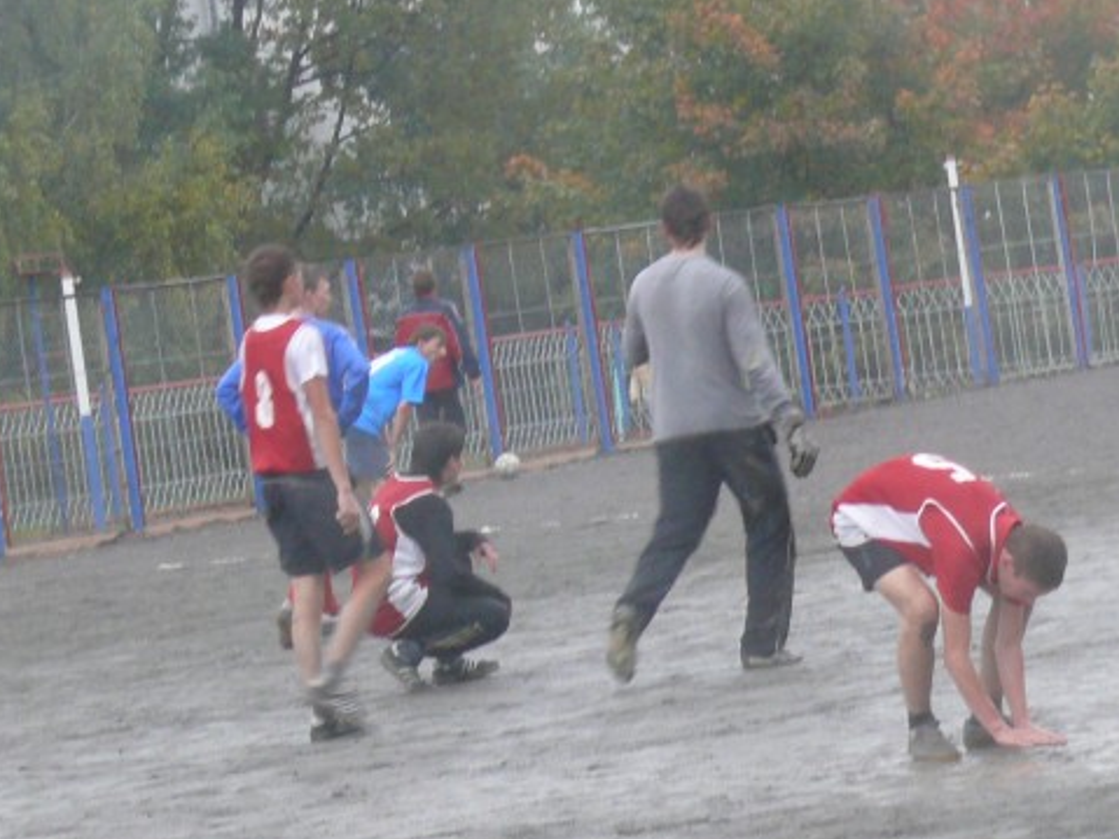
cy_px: 463
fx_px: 7078
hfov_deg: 9.0
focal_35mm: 219
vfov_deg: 6.8
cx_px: 731
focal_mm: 19.4
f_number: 3.2
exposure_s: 1/60
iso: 200
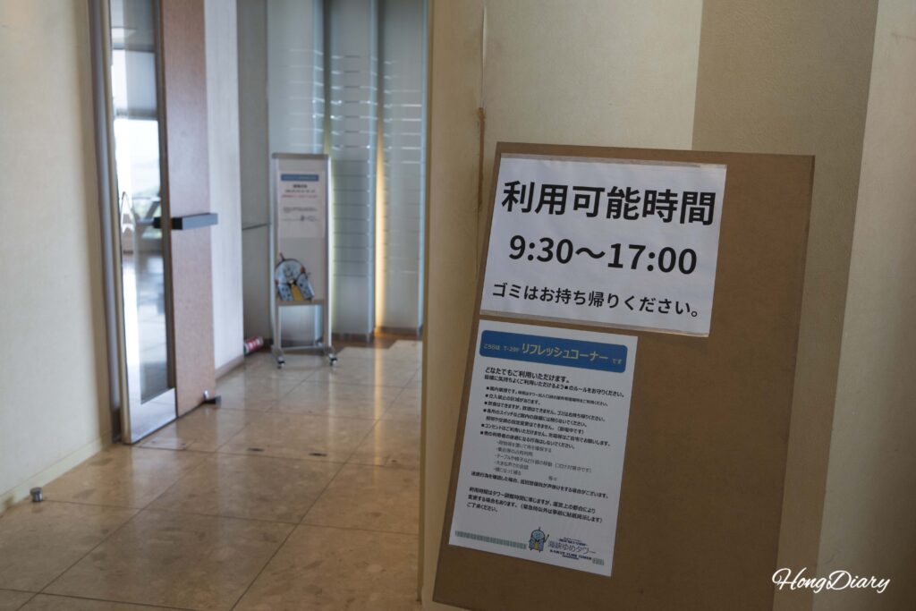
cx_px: 458
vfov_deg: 41.1
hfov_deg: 58.7
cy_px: 306
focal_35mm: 32
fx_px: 814
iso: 800
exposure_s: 1/160
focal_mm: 32
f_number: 4.5
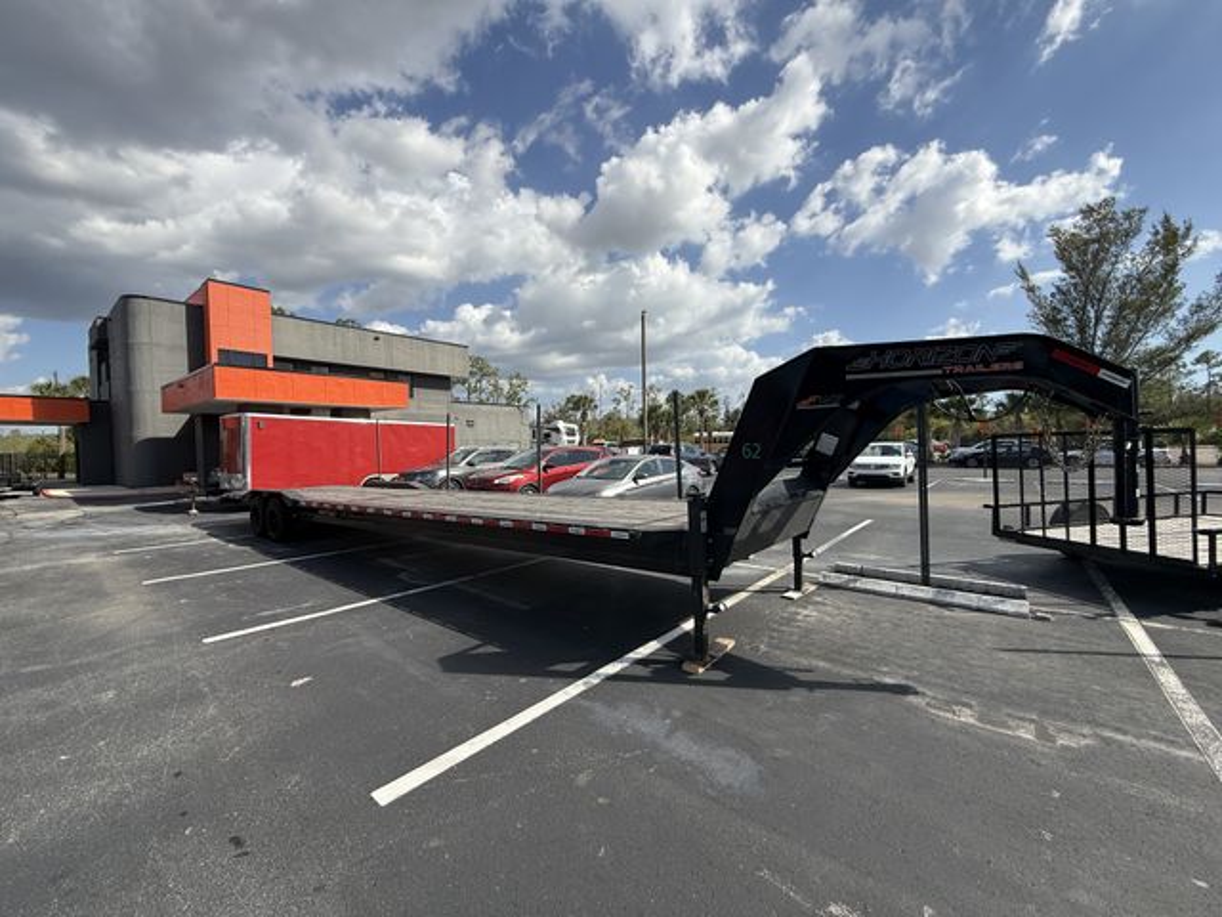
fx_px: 494
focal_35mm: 14
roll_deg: +1.3
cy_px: 458
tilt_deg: -0.5
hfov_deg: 102.1
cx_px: 611
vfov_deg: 85.7
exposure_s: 1/2165
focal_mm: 2.22
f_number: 2.2
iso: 50
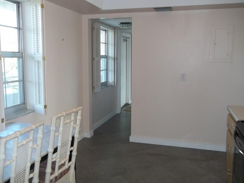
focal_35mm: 33
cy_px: 90
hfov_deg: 55.3
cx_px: 123
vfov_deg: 43.0
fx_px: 233
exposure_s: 1/30
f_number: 2.9
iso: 160
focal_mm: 5.7
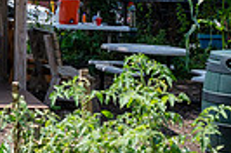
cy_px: -23
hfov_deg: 12.2
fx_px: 986
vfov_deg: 8.8
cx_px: -186
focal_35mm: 154
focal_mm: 35
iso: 200
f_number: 8
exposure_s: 1/200
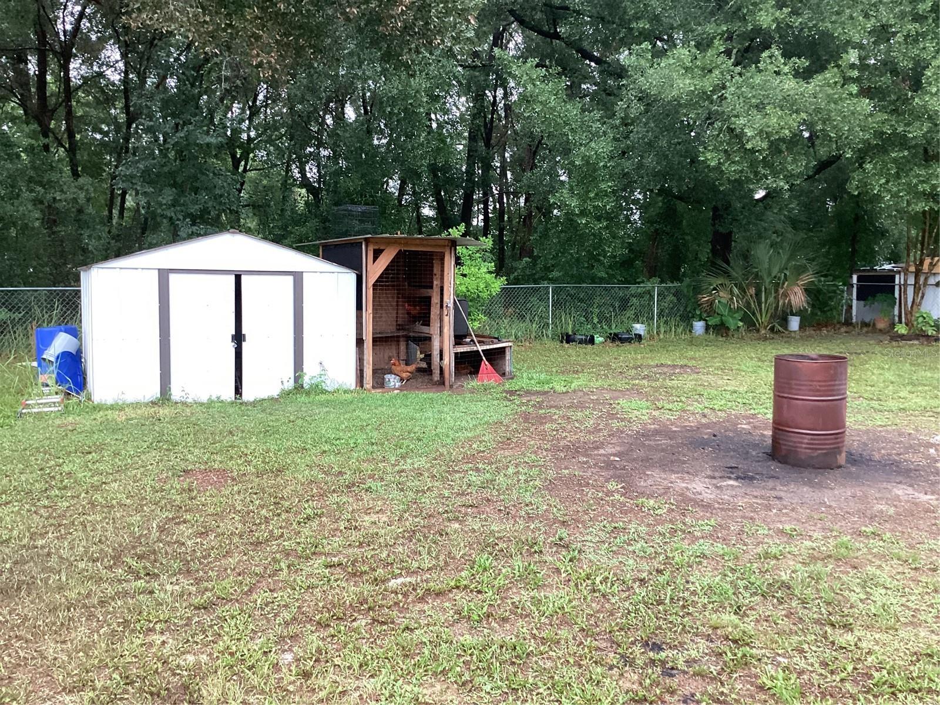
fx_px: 842
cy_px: 352
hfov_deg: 58.4
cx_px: 470
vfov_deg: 45.4
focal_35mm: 31
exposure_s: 1/60
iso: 125
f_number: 2.4
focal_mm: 3.3
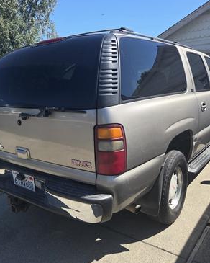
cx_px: 81
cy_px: 133
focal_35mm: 31
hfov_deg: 46.8
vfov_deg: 57.2
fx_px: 241
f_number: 1.8
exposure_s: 1/2077
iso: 80
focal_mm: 5.4
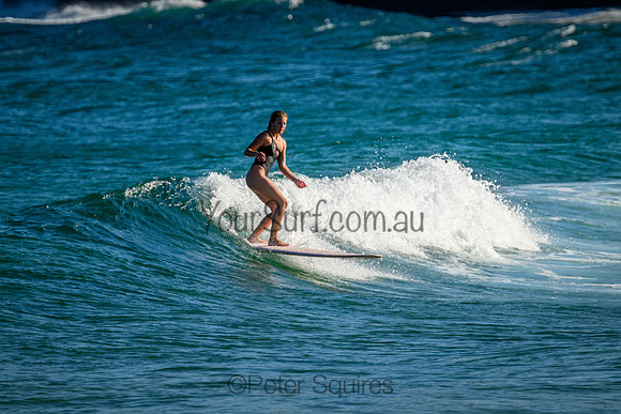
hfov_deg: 2.6
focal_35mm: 800
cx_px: 310
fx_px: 13803
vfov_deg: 1.7
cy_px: 207
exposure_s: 1/2000
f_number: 11
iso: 1100
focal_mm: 800
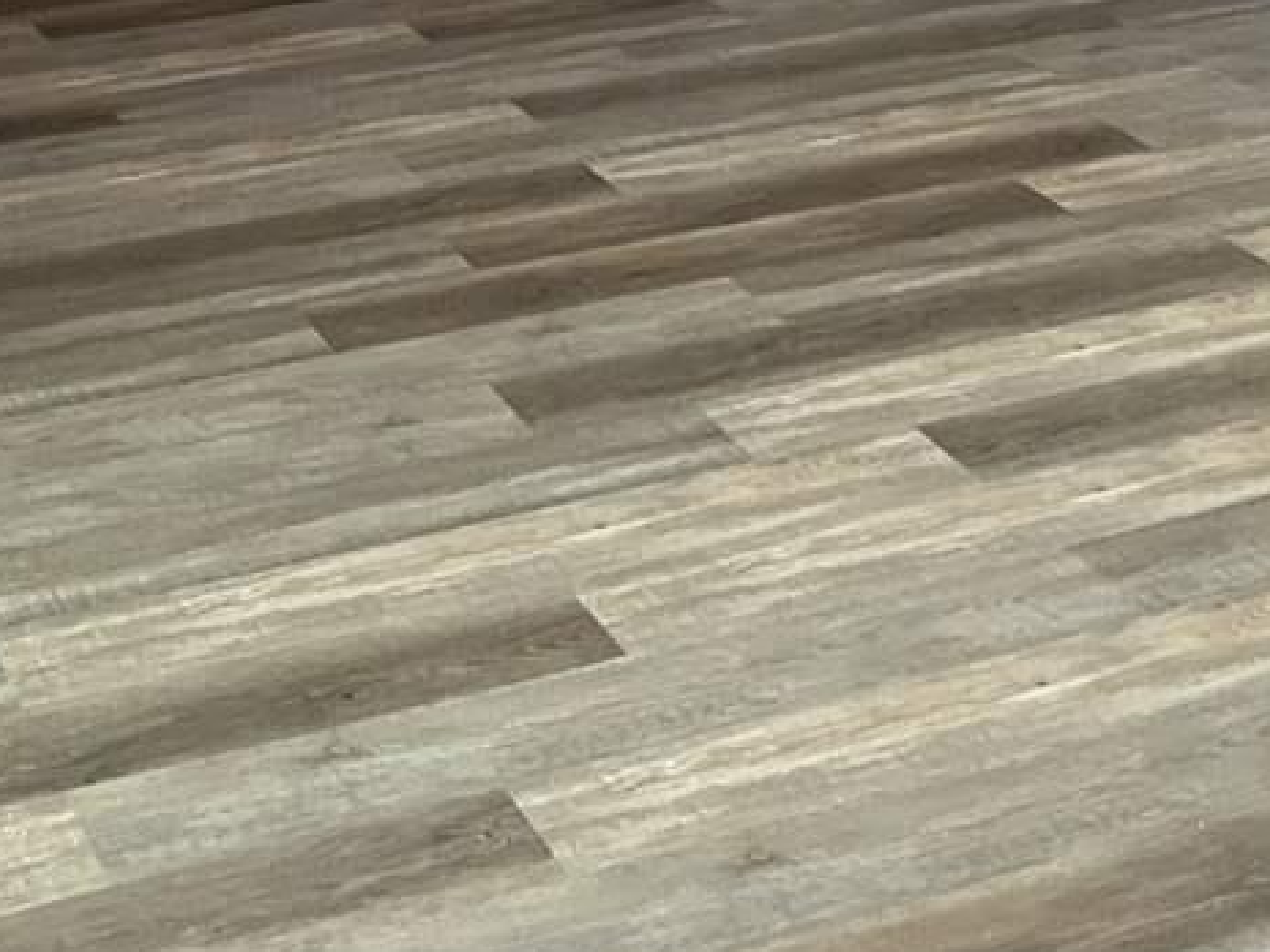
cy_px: -278
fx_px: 2826
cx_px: 686
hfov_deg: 25.3
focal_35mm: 77
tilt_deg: -10.7
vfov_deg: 17.9
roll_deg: -0.2
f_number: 1.8
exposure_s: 1/37
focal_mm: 3.99
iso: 400
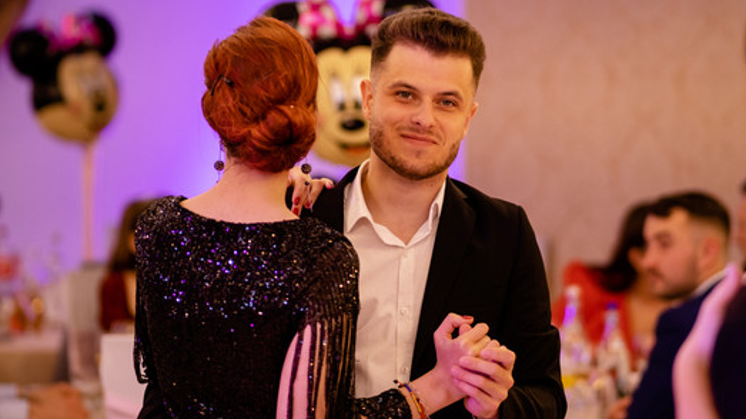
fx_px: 3244
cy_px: 136
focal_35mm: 164
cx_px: 394
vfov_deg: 7.4
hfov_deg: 13.1
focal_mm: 85
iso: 1000
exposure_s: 1/200
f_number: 1.8
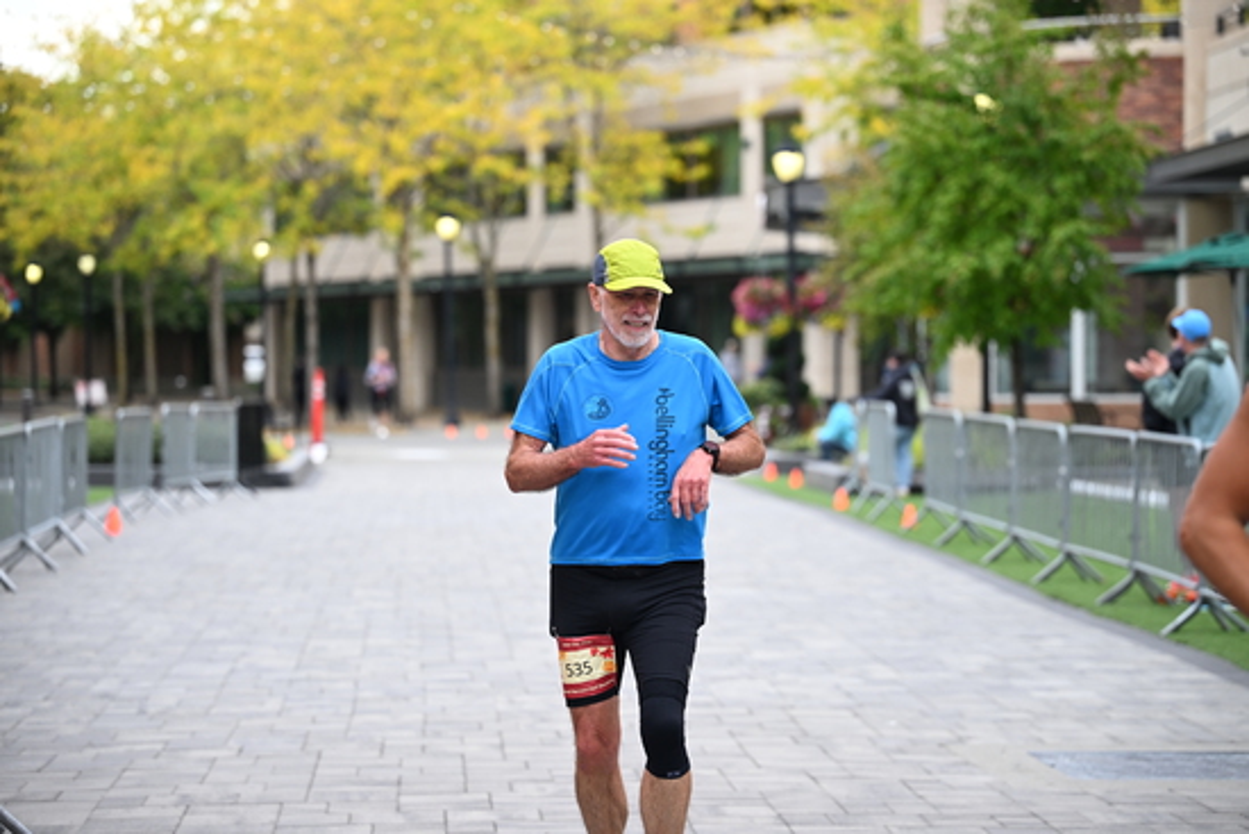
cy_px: 417
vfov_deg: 13.6
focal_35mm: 101
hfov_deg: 20.2
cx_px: 624
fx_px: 3505
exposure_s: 1/1600
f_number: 2.8
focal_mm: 101
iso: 640
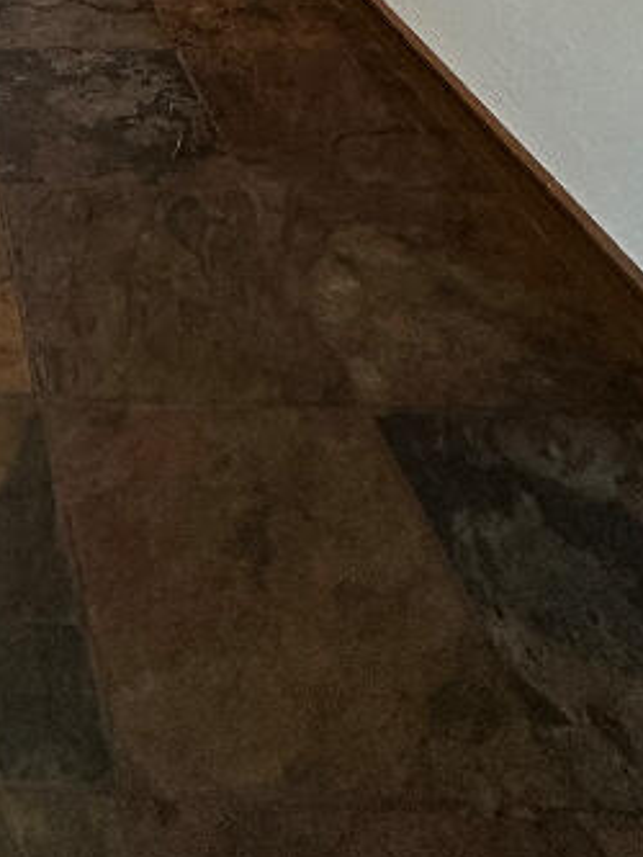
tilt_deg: -7.7
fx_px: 1064
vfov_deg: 29.0
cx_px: -216
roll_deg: +1.6
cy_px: -404
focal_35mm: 43
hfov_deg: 27.4
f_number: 2.2
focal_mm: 2.22
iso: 200
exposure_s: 1/120
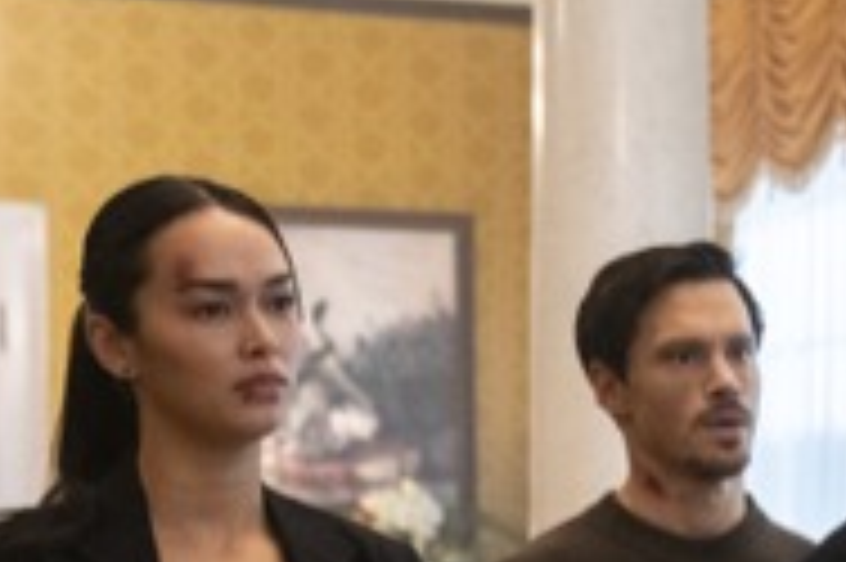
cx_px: 963
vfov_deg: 10.1
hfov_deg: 15.0
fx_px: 3123
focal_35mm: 133
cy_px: 722
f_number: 4
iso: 6400
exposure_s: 1/400
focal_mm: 50
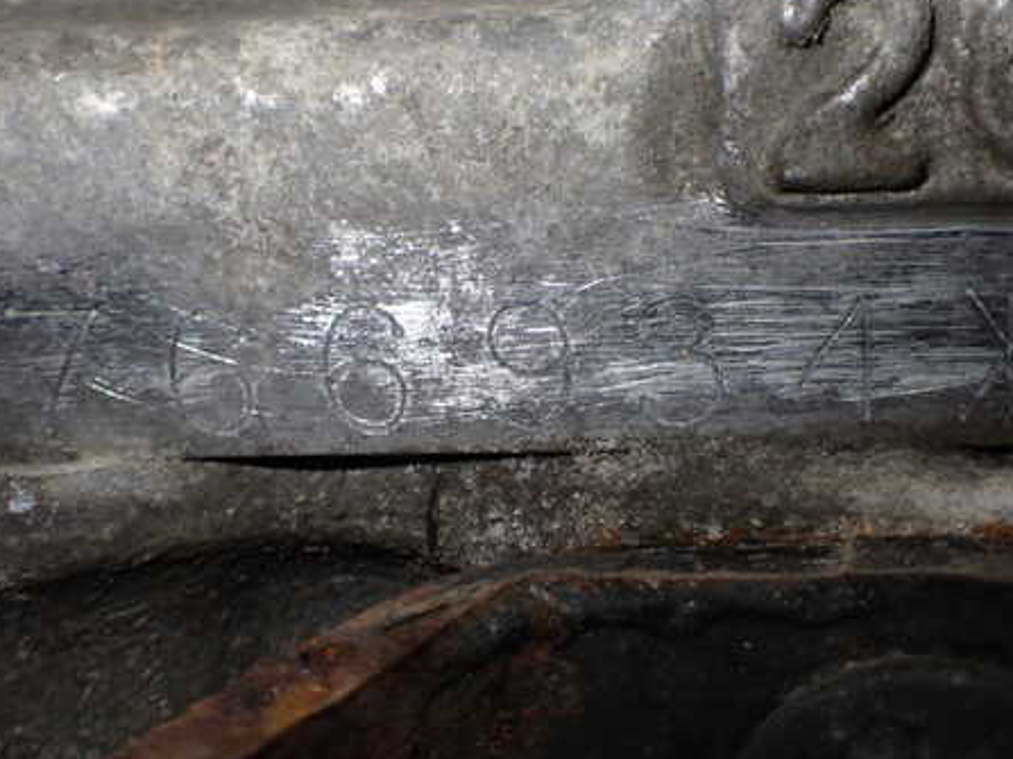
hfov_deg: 37.5
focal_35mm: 51
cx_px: 467
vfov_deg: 28.5
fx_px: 1492
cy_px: 313
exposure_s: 1/160
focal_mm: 6.83
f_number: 2.7
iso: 320
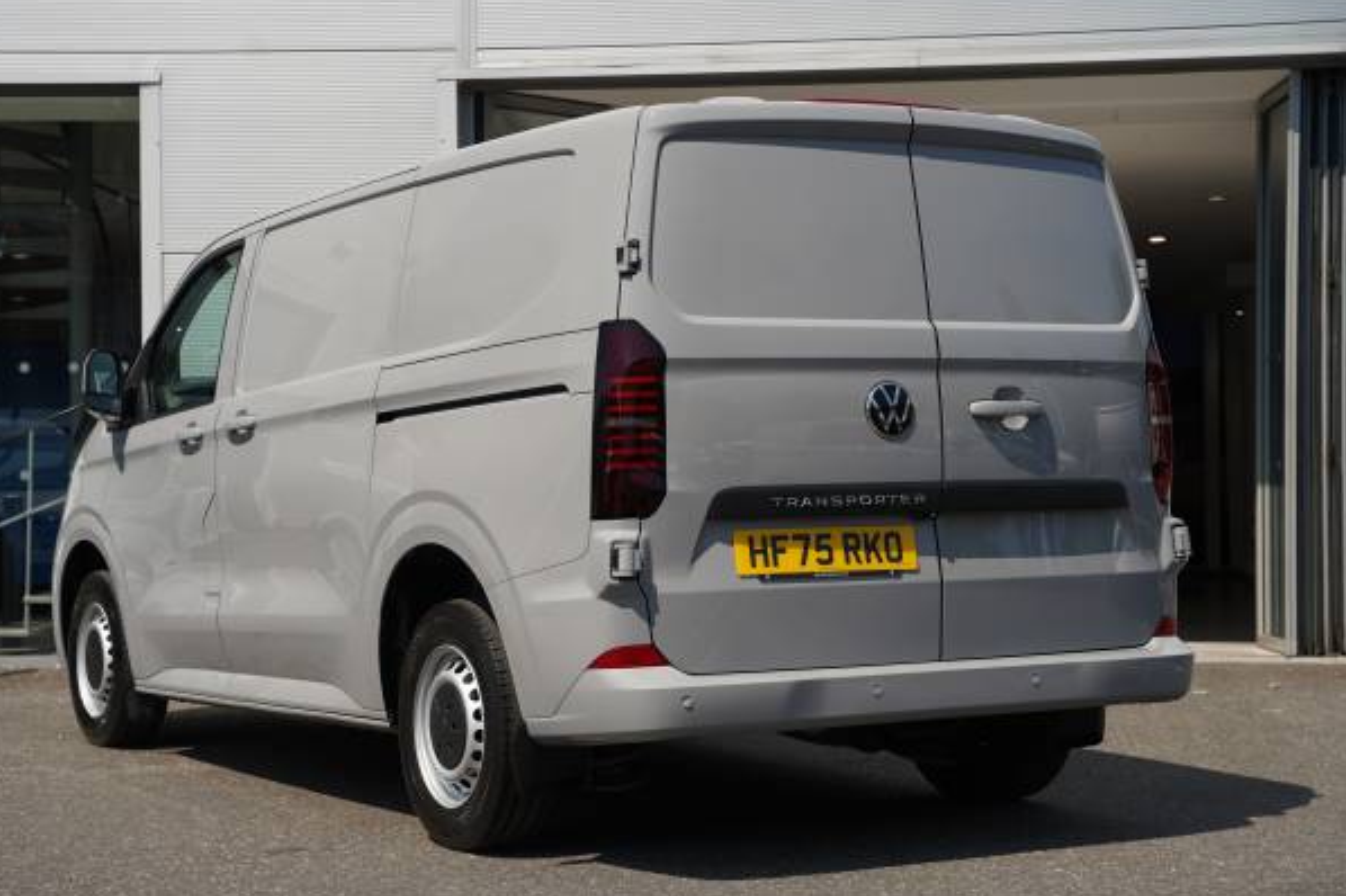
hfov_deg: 32.6
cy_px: 450
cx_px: 632
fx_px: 2299
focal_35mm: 62
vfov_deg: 22.0
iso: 100
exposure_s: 1/320
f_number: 4.5
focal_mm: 57.5
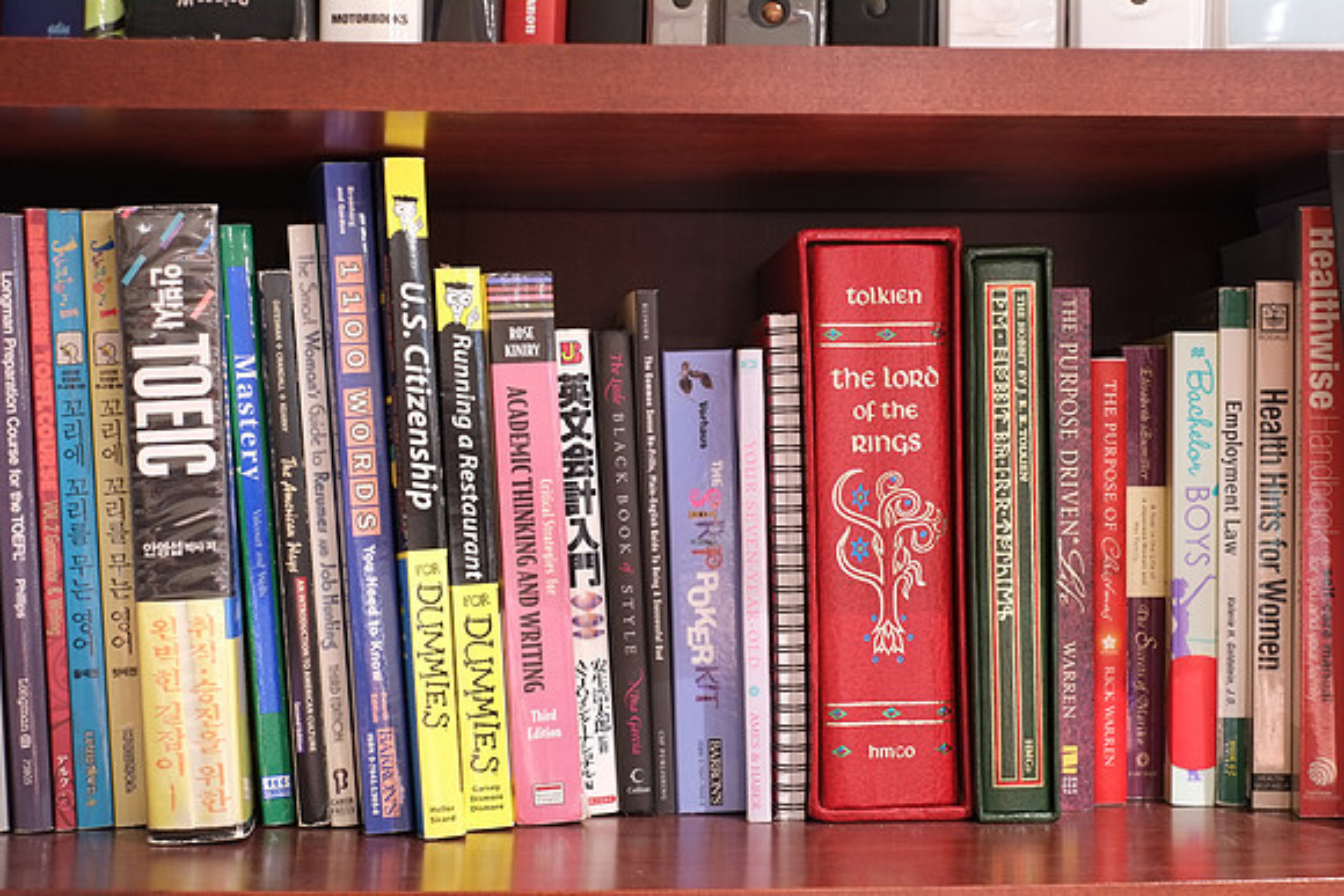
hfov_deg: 37.5
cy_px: 448
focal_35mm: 53
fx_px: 1979
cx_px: 672
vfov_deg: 25.5
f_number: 5.6
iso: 200
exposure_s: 8
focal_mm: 35
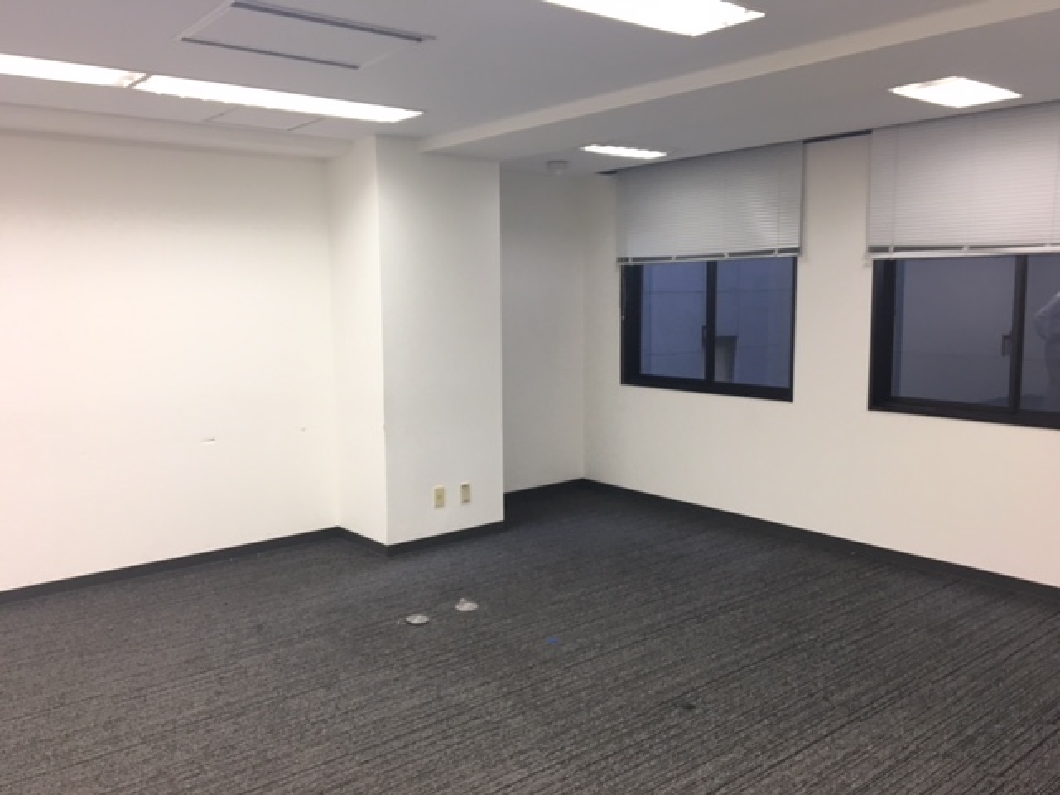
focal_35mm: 29
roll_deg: -0.3
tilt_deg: -5.1
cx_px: 530
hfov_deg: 61.7
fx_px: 888
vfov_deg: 48.2
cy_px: 398
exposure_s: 1/30
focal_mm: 4.15
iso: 40
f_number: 2.2
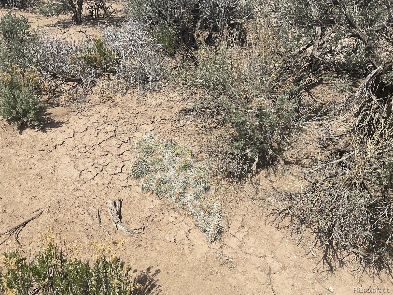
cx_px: 196
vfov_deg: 48.2
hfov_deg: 61.7
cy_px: 148
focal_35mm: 29
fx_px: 329
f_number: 1.8
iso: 16
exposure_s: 1/2320
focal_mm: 3
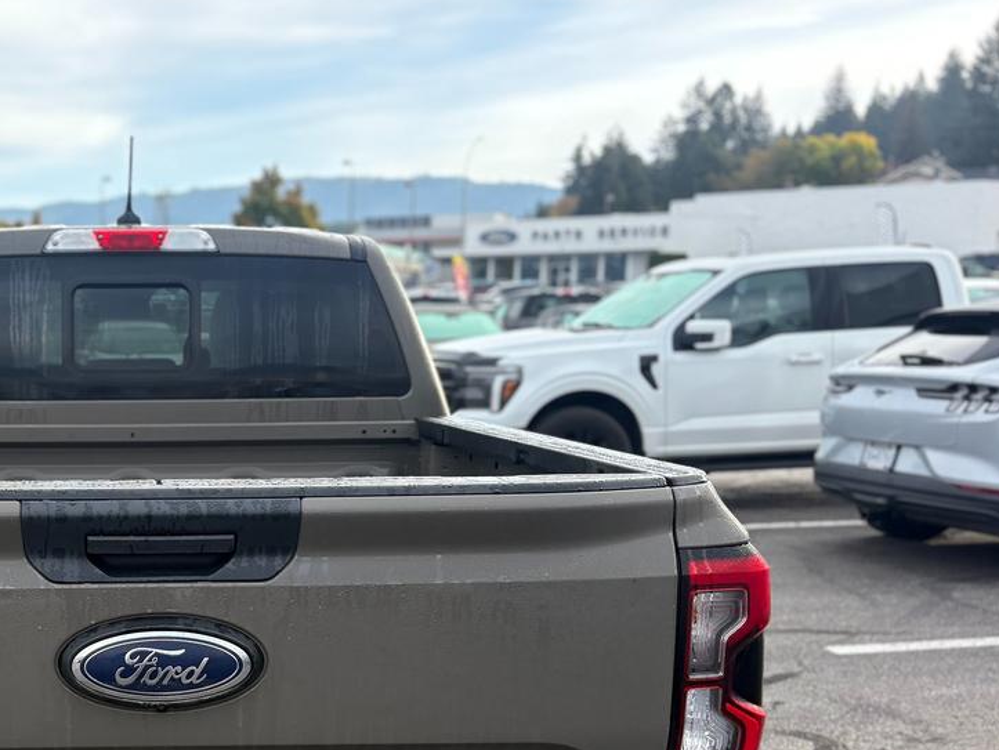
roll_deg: -0.2
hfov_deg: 38.8
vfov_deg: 30.8
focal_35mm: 46
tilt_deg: -10.3
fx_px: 1328
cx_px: 131
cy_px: 588
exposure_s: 1/1099
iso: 64
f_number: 1.6
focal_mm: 5.96
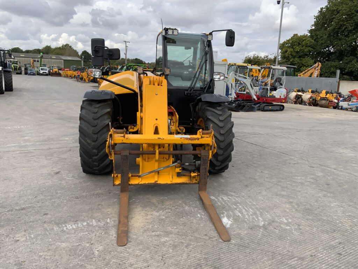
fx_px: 300
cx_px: 179
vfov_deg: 48.2
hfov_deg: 61.7
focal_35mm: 29
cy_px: 134
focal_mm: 3
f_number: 1.8
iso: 16
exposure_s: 1/1377
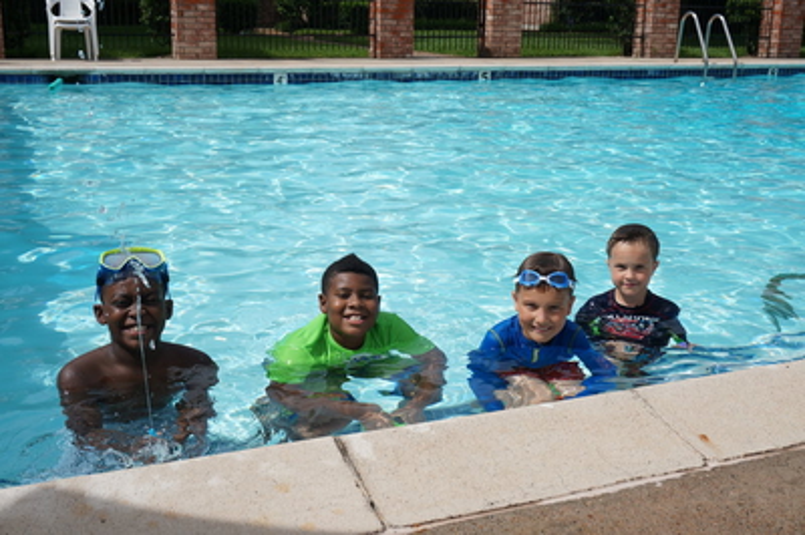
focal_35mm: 42
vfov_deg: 31.8
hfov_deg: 46.4
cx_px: 402
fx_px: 938
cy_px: 268
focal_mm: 28
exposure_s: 1/320
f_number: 9
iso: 100
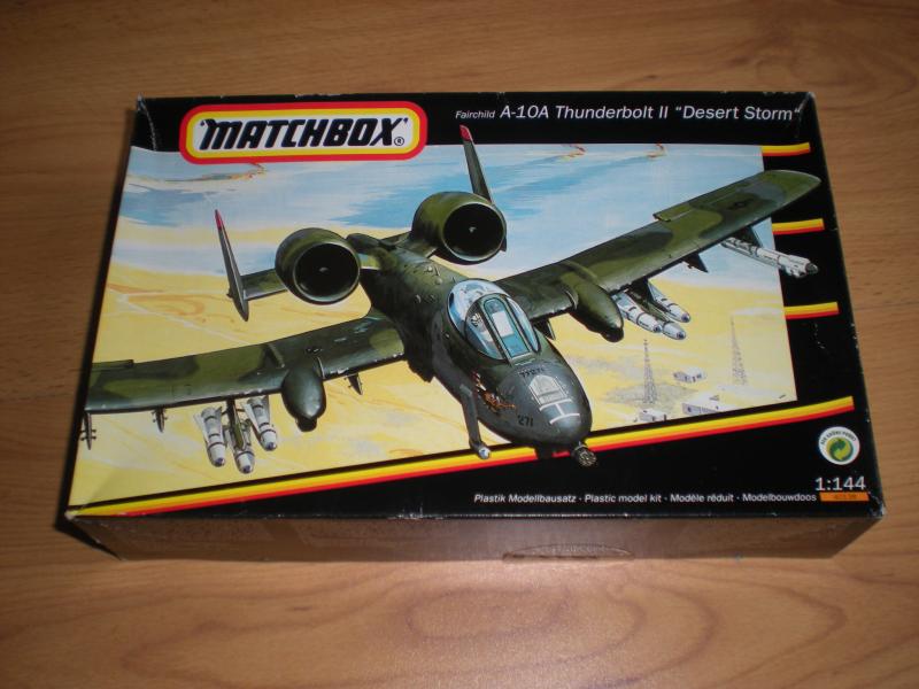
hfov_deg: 49.0
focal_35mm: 38
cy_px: 344
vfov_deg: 37.7
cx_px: 460
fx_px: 1009
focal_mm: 6.3
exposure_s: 1/30
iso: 64
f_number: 3.1
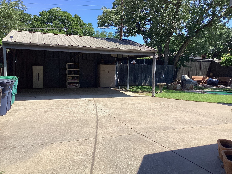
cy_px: 87
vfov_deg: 45.4
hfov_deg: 58.4
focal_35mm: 31
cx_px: 116
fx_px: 208
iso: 25
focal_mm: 3.3
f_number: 2.4
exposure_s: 1/1131
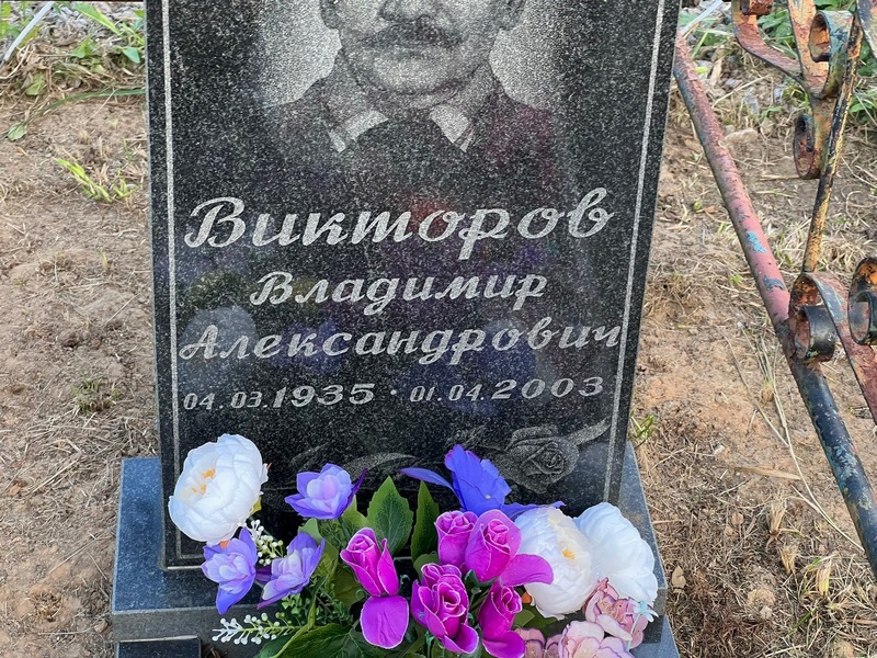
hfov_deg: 25.3
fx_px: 1951
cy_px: 329
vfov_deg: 19.1
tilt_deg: -32.5
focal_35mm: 77
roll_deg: -1.3
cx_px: 438
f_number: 2.8
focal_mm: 9
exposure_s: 1/99
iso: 125
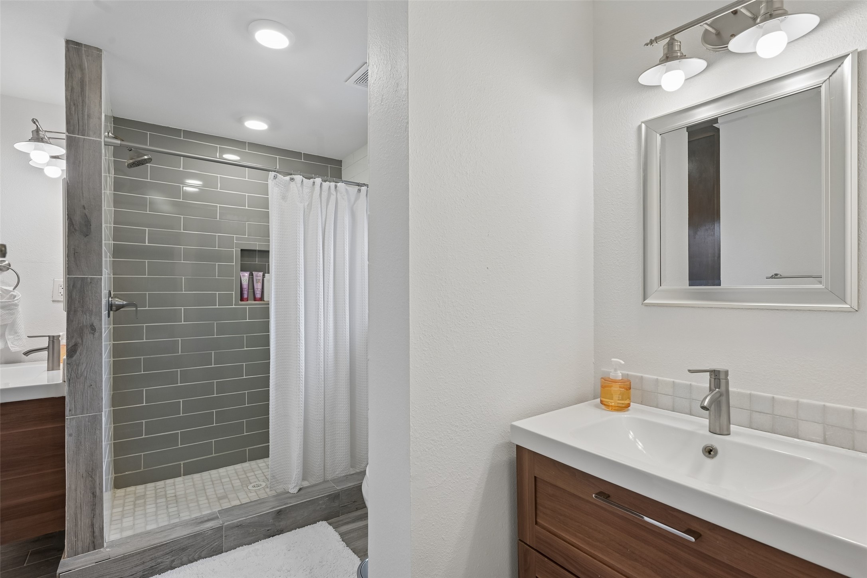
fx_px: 409
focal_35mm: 17
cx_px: 434
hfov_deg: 93.3
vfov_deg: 70.4
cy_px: 289
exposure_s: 1/80
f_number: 8
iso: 400
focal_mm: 17
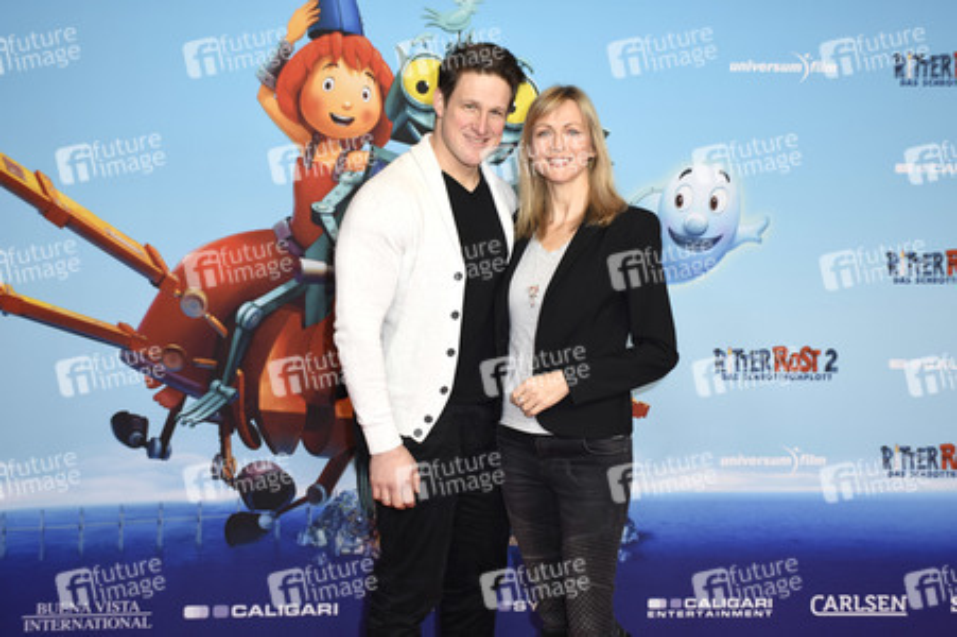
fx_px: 1076
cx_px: 478
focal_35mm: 40
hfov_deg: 48.0
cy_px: 318
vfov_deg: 33.0
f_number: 4.5
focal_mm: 27
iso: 500
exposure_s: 1/160
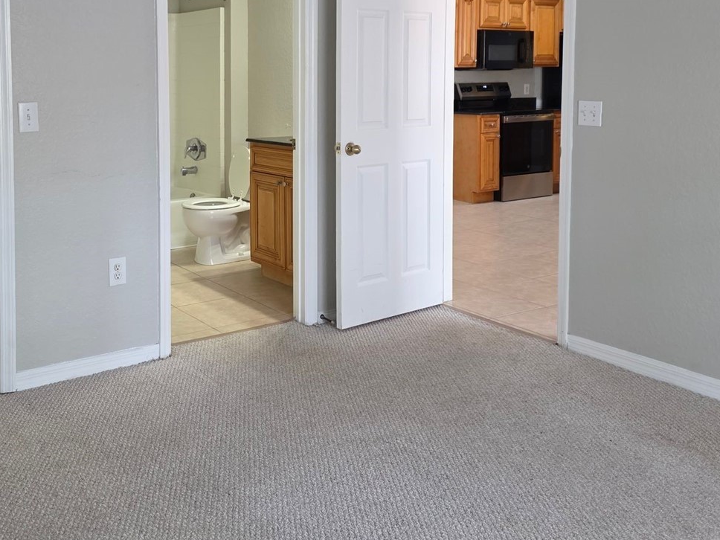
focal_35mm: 38
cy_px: 123
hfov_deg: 48.4
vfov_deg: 36.7
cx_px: 261
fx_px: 790
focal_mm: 6.3
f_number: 1.7
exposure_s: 1/120
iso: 500
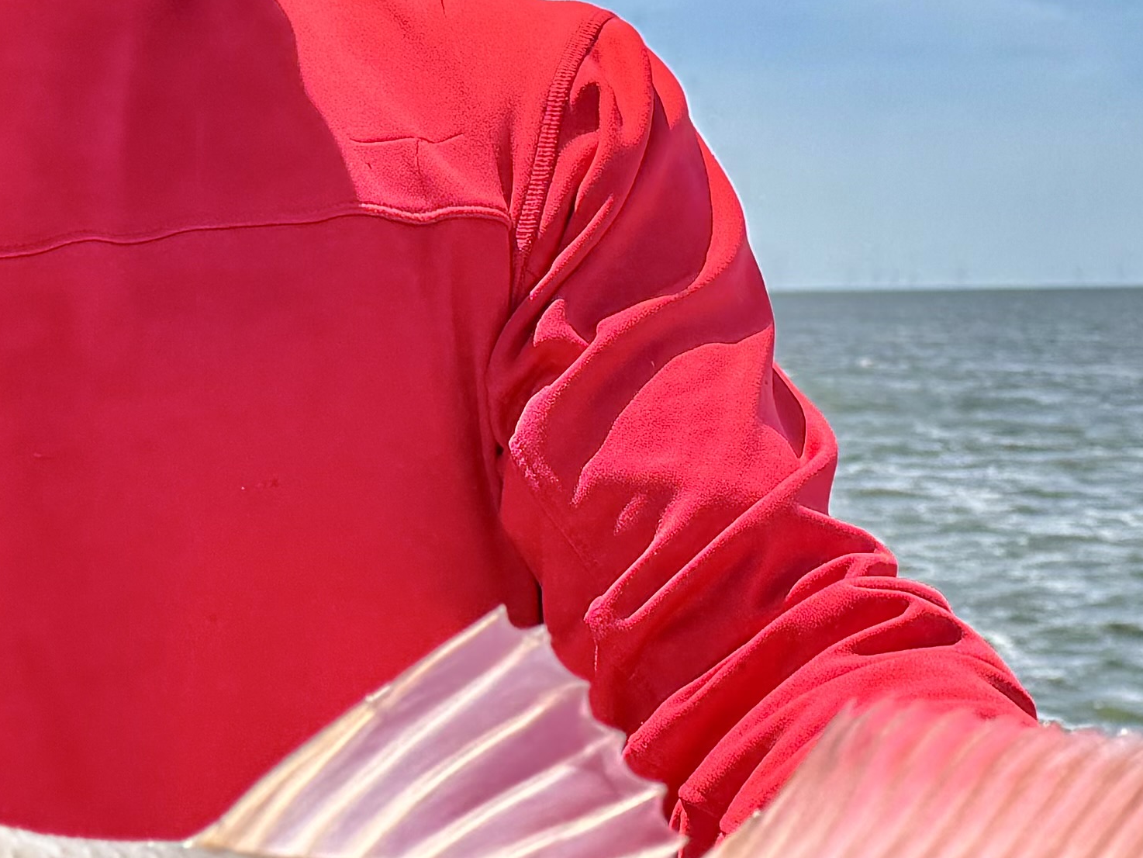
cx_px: 855
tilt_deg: -5.1
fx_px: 3071
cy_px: 490
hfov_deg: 20.9
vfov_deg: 15.9
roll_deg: +1.0
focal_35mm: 93
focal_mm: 6.76
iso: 80
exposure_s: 1/4608
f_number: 1.78
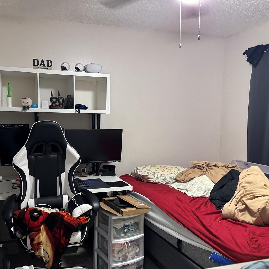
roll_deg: -0.6
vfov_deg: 51.0
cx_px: 106
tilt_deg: -5.3
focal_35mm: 32
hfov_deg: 50.7
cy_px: 147
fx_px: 281
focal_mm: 6.76
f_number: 1.78
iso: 800
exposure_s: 1/40
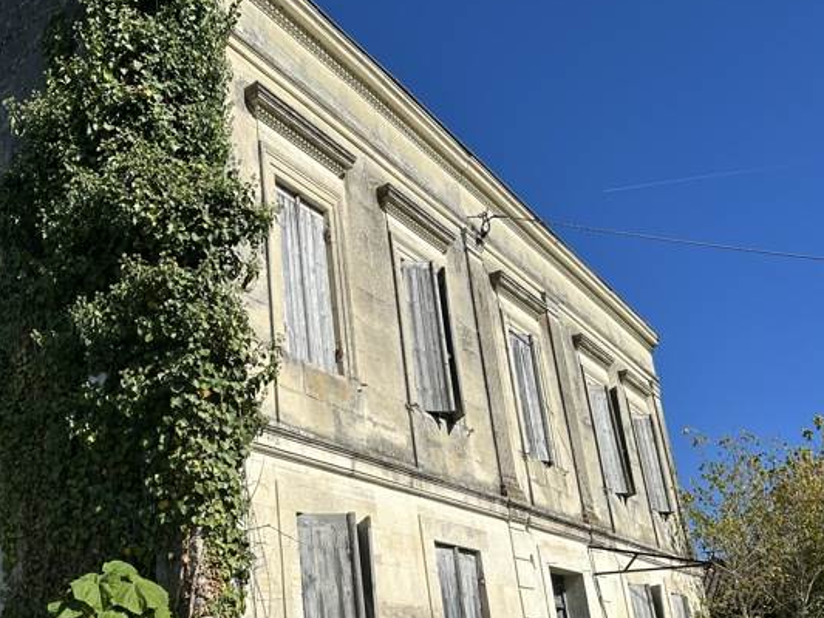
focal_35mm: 36
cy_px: 394
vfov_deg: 39.4
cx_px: 244
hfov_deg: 50.0
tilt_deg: +19.4
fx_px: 857
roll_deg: +3.8
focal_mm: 6.86
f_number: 1.78
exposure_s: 1/6623
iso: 80
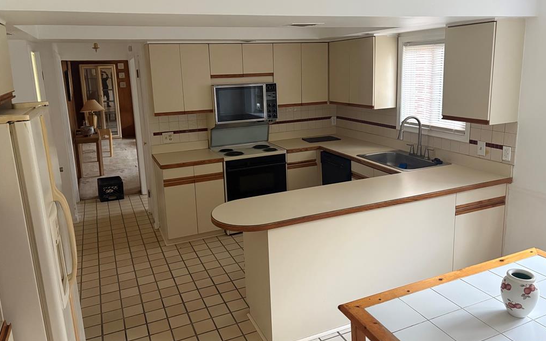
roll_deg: +1.5
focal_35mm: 28
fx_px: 417
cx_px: 275
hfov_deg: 66.5
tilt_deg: -11.4
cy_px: 146
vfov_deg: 44.4
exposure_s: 1/53
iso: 500
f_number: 1.6
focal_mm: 5.96
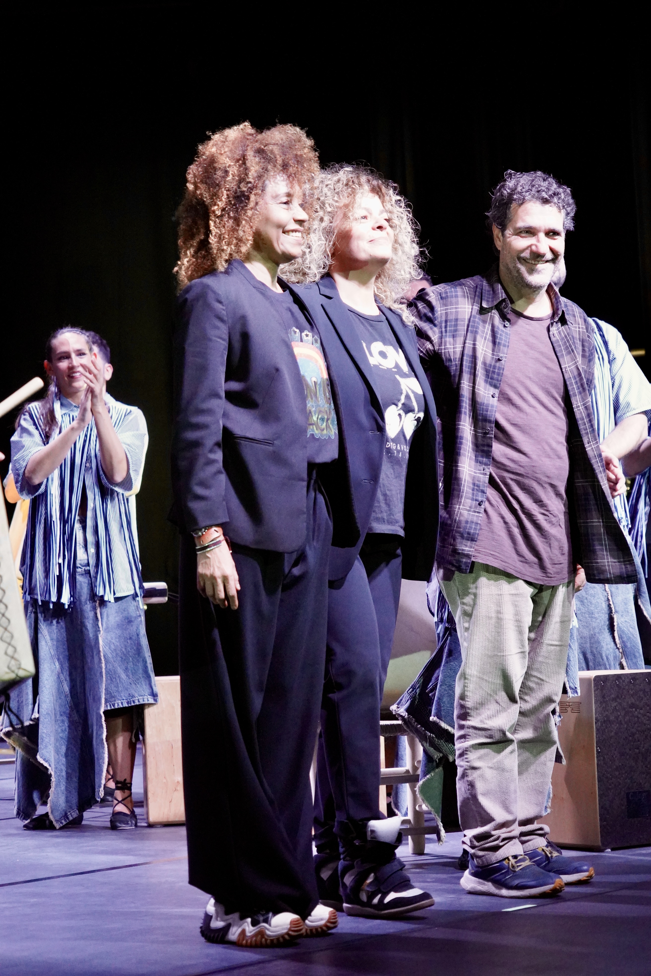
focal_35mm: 85
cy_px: 488
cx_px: 326
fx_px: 2305
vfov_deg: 23.9
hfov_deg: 16.1
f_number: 5.6
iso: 12800
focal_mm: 85
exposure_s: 1/250
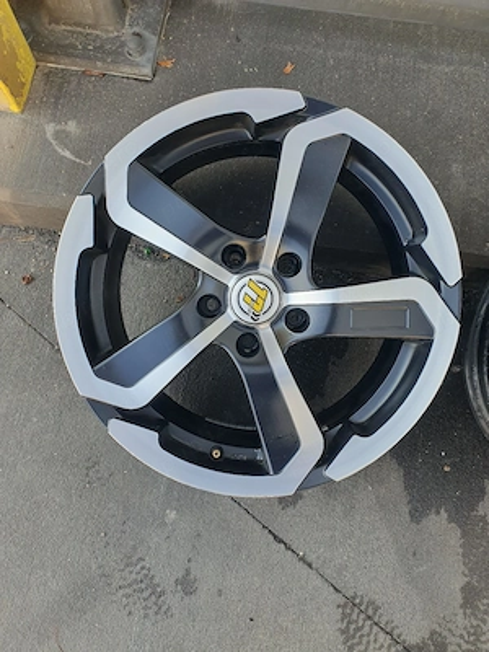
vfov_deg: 67.3
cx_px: 244
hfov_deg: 53.1
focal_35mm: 26
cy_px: 326
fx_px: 490
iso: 50
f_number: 2.4
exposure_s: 1/143
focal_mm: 4.32
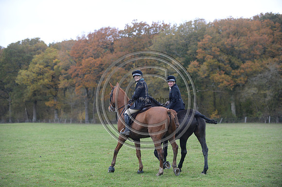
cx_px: 141
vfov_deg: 13.0
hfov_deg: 19.5
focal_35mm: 105
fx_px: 822
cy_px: 94
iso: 1600
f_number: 3.2
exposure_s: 1/640
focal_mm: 105
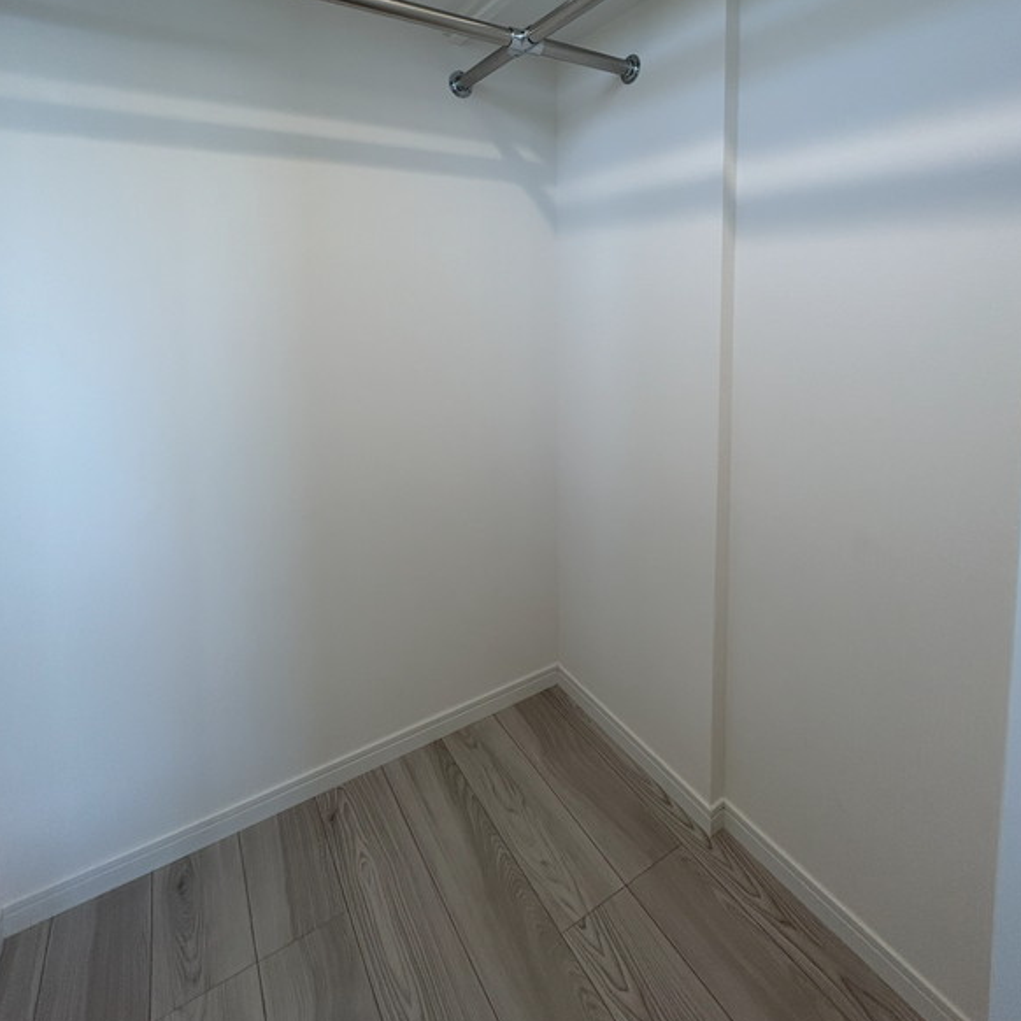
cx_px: 519
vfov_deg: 80.8
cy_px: 330
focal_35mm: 17
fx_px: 567
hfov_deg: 84.0
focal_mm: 1.54
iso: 100
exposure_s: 1/99
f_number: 2.4
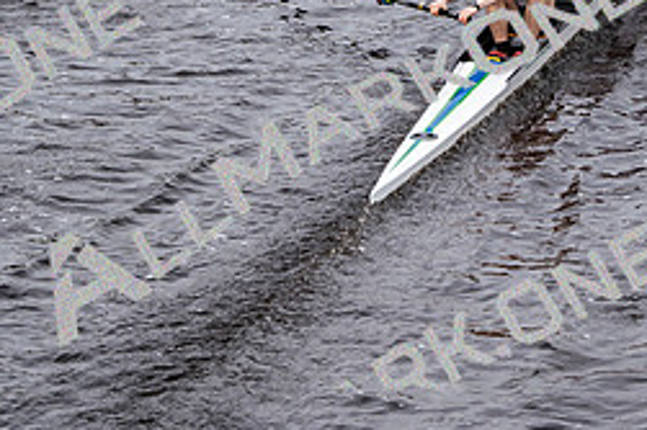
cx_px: 572
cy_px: -53
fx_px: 8315
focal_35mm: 463
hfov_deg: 4.5
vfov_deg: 3.0
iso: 200
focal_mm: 200
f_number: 2.8
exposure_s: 1/2000
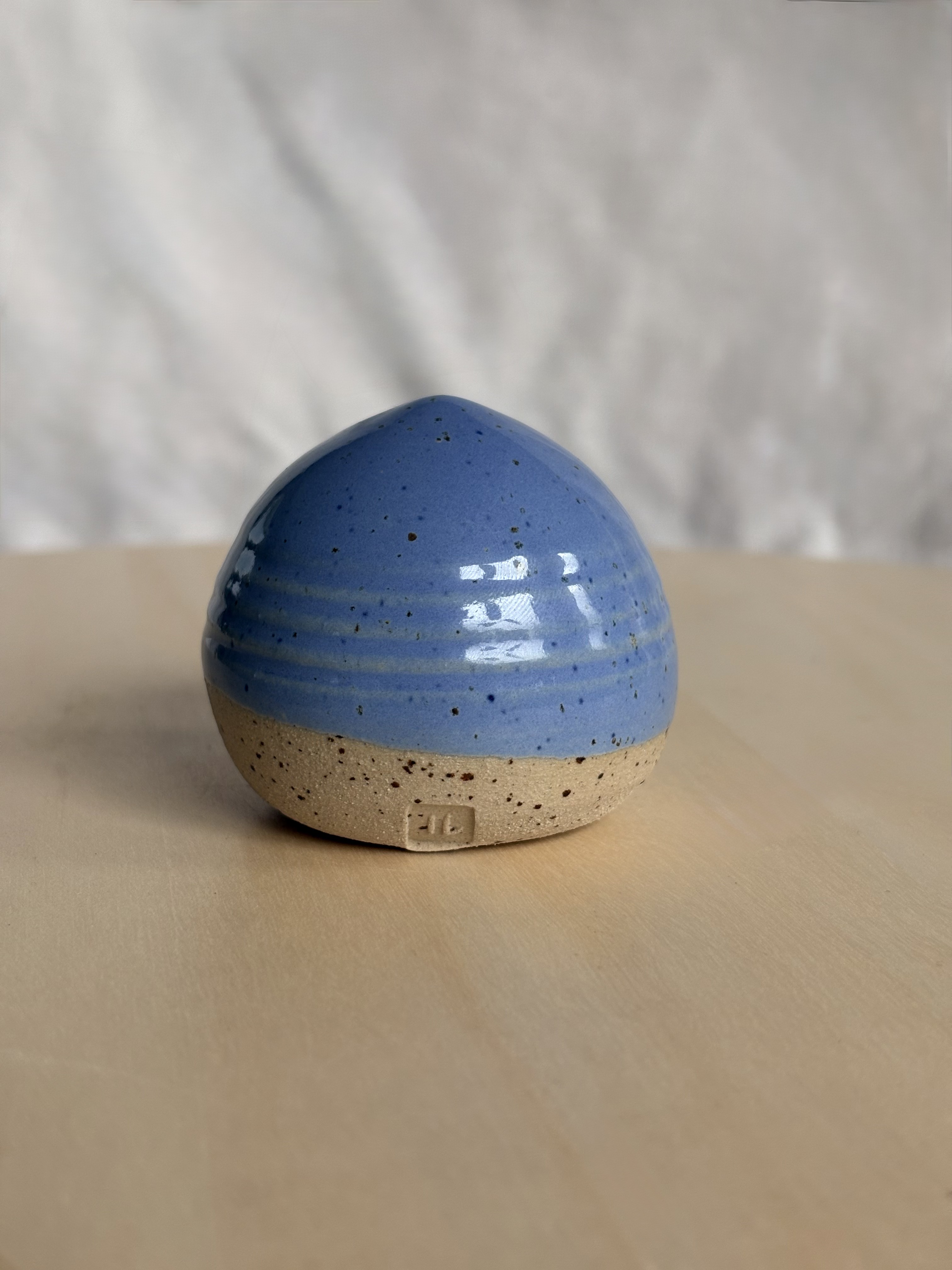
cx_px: 476
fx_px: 1907
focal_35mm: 52
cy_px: 635
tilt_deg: -11.8
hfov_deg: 28.0
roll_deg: -1.4
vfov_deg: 36.8
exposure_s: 1/121
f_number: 1.6
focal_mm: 5.96
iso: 50
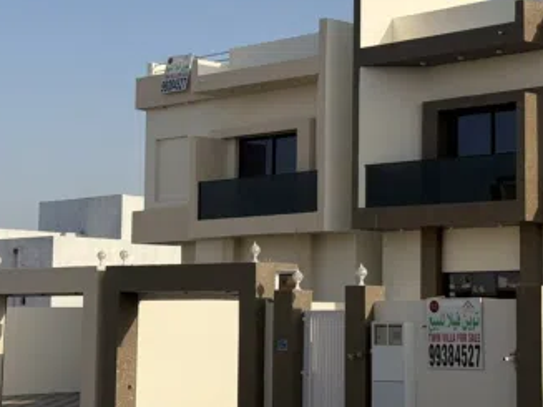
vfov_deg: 15.7
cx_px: 314
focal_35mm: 94
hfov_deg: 20.9
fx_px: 1474
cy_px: 148
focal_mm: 6.76
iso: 80
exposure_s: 1/7143
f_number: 1.78
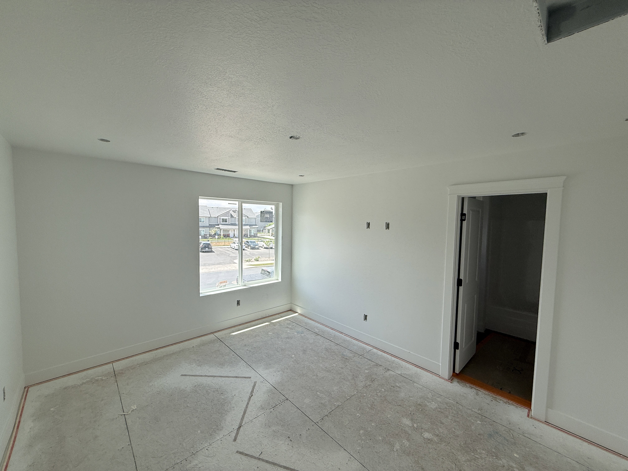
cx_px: 314
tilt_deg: -2.7
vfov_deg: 85.7
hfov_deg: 102.1
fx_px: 254
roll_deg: -0.9
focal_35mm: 14
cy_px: 236
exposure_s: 1/569
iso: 64
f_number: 2.2
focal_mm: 2.22
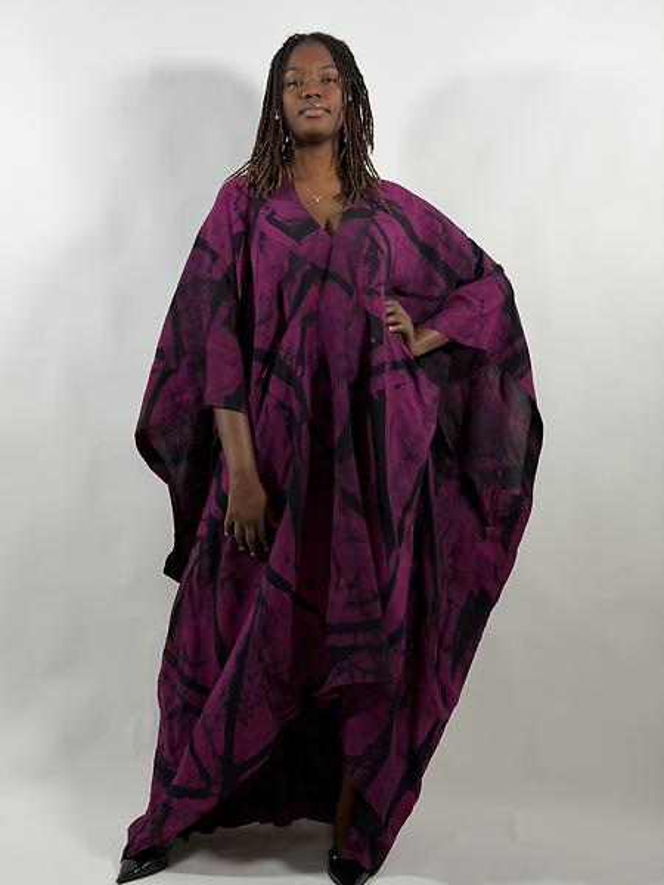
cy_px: 442
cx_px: 332
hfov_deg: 30.3
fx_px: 1228
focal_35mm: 48
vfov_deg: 39.7
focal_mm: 6.76
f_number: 1.78
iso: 100
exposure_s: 1/100
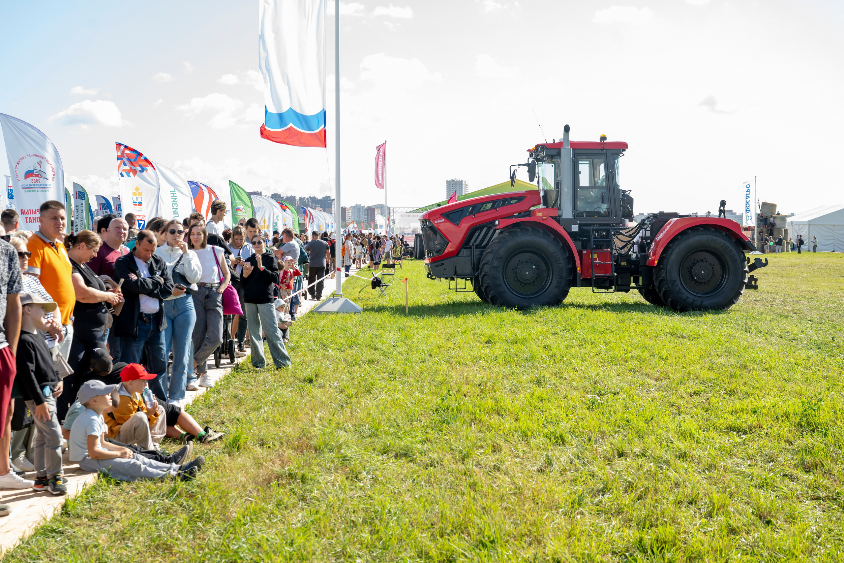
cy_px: 282
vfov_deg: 28.6
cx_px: 422
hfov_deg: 41.9
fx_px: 1102
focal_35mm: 47
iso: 800
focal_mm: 47
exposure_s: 1/1000
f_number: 5.6
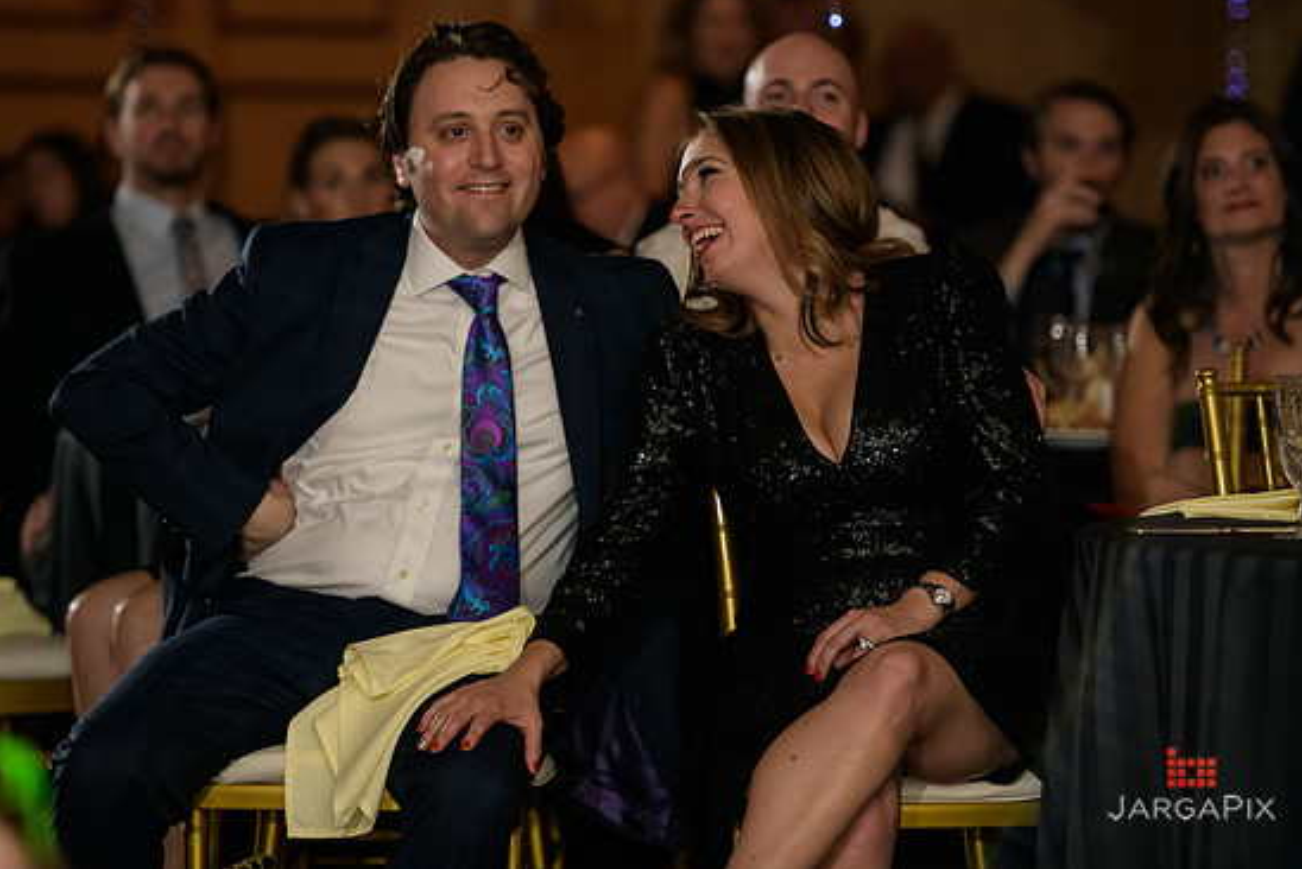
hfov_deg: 12.5
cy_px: 412
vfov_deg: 8.4
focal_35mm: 164
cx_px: 646
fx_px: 5934
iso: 1600
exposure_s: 1/125
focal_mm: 155
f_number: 3.2
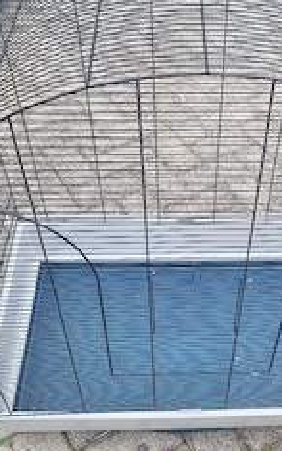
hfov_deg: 27.3
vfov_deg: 42.6
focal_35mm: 47
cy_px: 246
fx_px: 578
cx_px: 182
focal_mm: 5.4
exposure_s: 1/169
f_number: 1.8
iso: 50
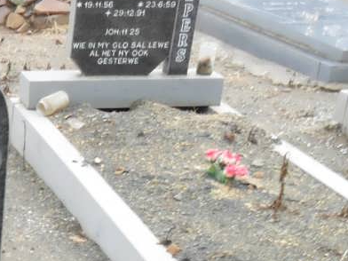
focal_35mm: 98
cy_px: 372
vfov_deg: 14.3
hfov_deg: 18.3
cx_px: -133
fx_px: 985
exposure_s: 1/60
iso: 100
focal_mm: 5.7
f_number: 3.7
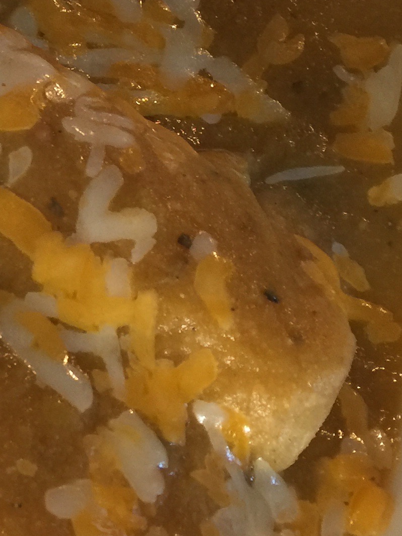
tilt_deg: -63.1
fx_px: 1378
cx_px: -165
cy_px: 163
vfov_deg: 21.9
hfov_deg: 15.5
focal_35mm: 89
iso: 50
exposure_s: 1/15
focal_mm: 4.15
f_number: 2.2
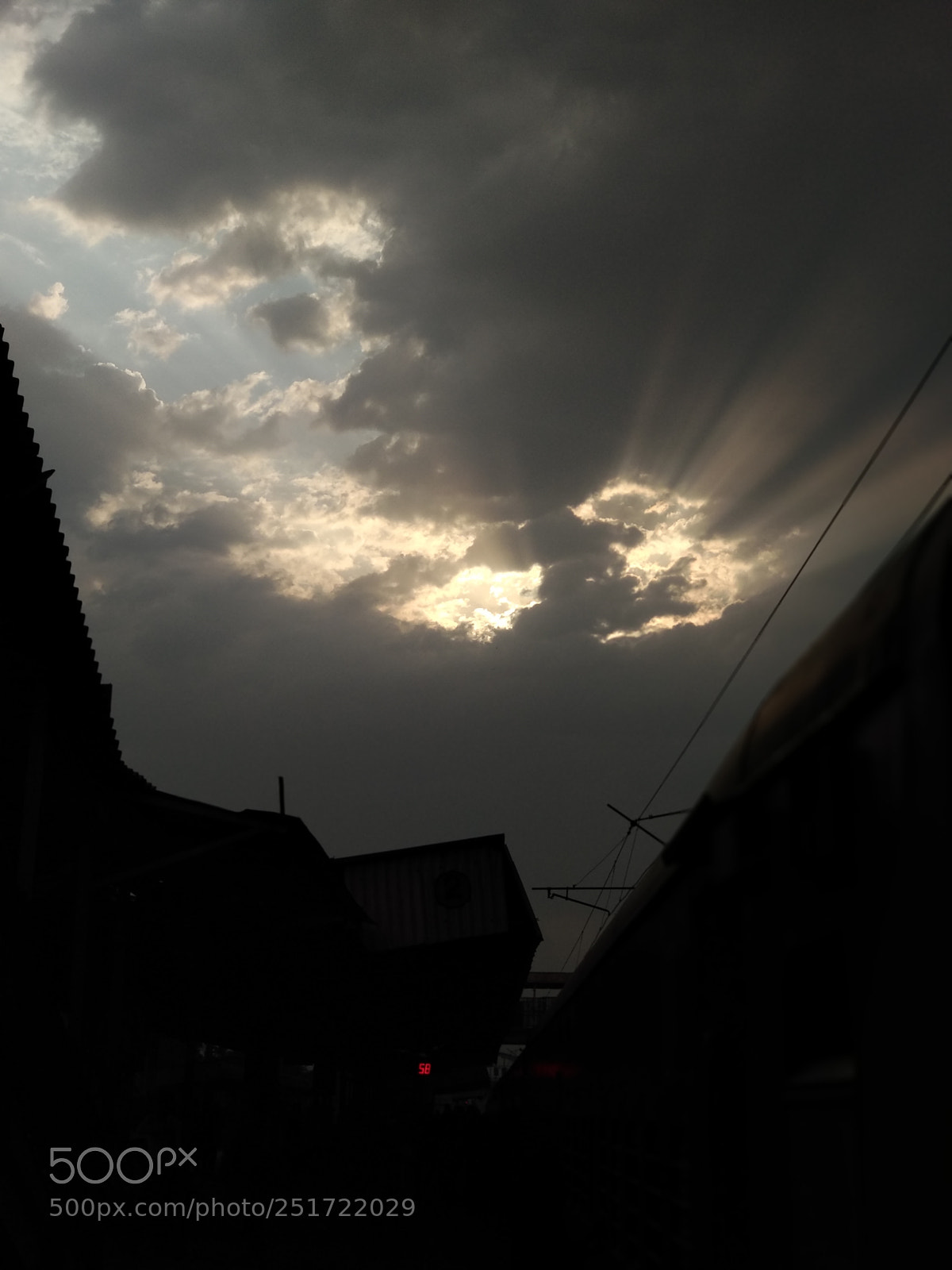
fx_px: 1907
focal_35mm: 52
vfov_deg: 36.8
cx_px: 476
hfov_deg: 28.0
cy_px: 635
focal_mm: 5.99
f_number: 2.6
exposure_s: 1/1050
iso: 100
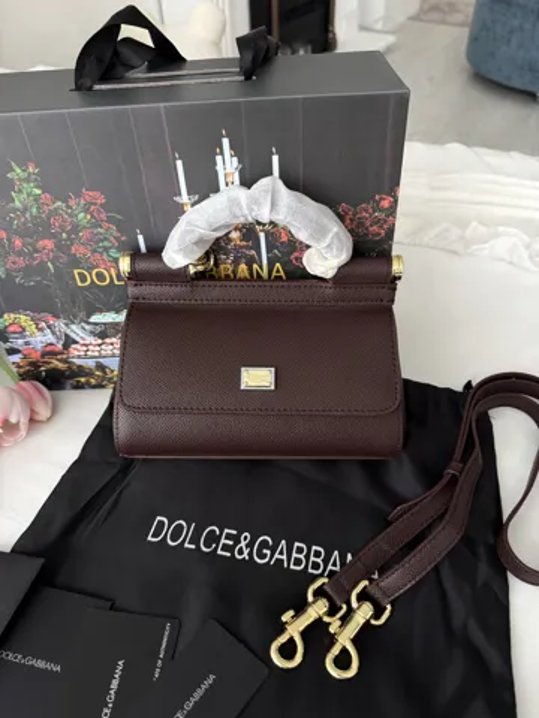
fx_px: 498
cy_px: 359
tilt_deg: -45.1
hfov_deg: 56.8
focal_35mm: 24
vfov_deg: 71.6
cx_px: 270
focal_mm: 6.76
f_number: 1.78
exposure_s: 1/70
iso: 200
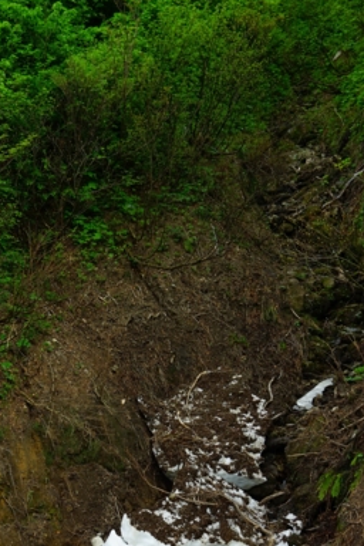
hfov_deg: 26.6
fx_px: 758
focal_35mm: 50
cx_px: 80
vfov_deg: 37.0
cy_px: 496
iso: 100
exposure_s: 1/80
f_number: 5.6
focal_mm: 24
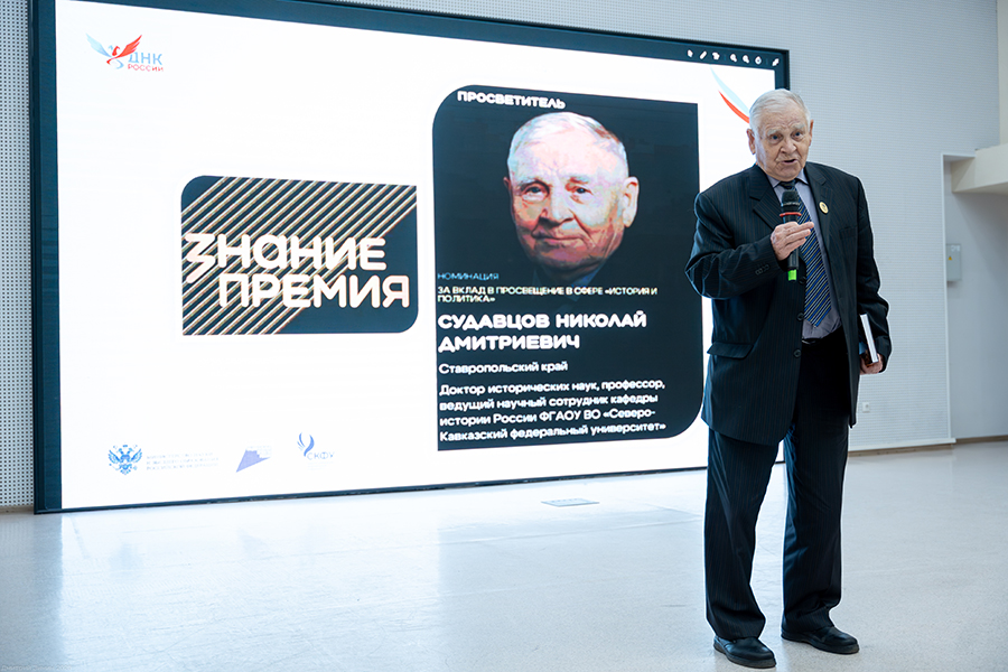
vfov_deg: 33.9
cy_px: 336
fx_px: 1103
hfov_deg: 49.1
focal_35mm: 39
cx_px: 504
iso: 1250
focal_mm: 39.4
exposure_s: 1/160
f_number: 2.8
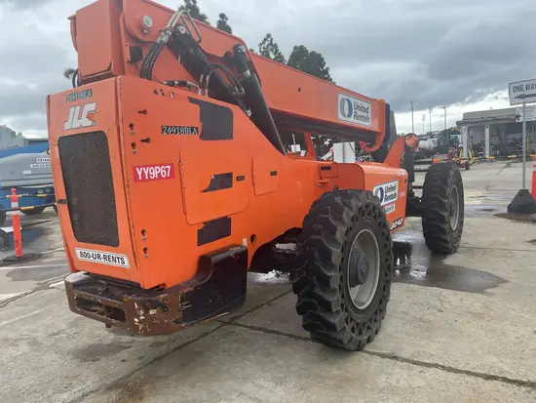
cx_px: 268
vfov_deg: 53.1
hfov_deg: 67.3
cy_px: 202
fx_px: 403
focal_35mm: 26
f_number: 1.6
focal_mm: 5.1
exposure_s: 1/967
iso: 50
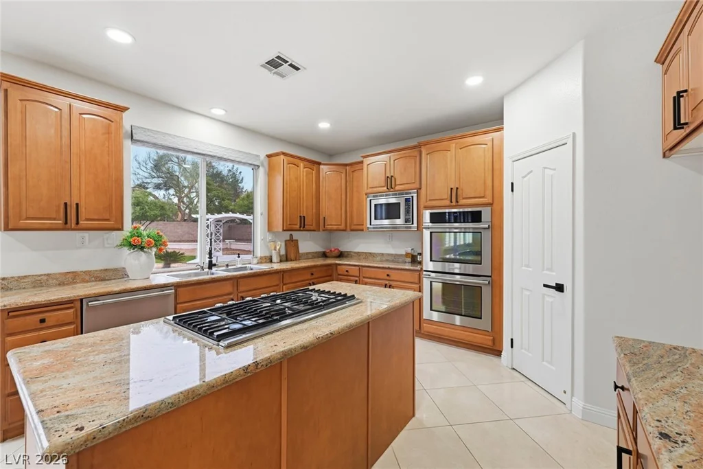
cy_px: 234
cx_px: 352
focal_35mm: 15
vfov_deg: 77.3
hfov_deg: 100.4
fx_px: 293
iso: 500
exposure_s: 1/100
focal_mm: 15
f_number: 10
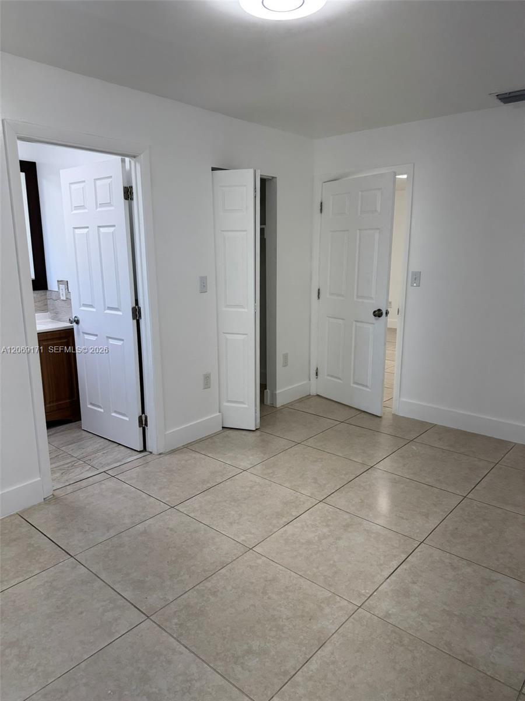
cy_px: 350
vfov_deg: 71.6
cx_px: 262
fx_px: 485
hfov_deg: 56.8
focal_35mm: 24
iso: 100
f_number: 1.78
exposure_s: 1/120
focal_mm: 6.76
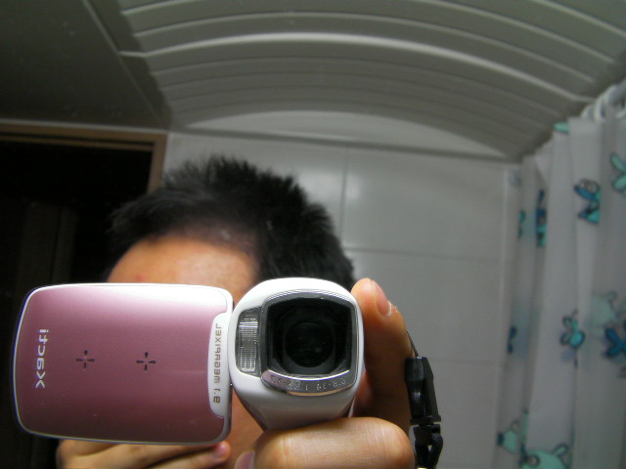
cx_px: 313
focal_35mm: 38
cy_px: 234
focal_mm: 6.8
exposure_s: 1/30
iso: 117
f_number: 3.5
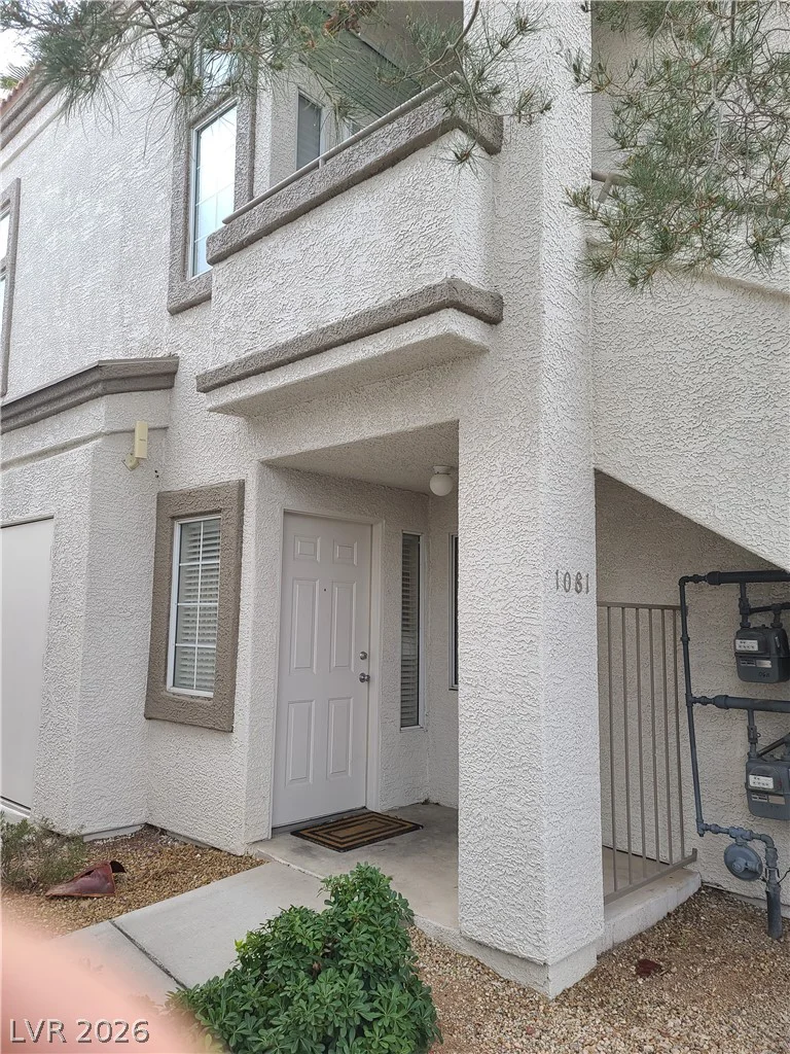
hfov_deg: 54.9
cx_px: 395
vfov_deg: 69.4
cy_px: 527
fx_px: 761
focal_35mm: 25
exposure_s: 1/120
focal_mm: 7
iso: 20
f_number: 1.8
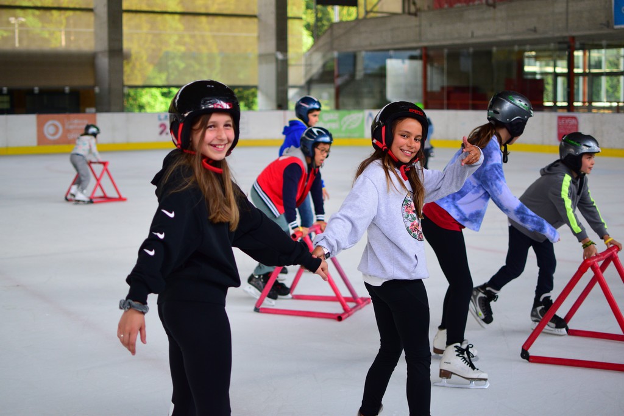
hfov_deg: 37.8
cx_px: 312
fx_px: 910
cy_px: 208
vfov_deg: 25.8
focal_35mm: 52
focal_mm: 35
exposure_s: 1/1000
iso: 560
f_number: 1.8
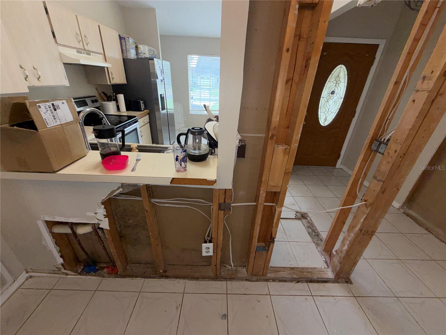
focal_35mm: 14
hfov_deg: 102.1
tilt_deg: -27.1
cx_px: 223
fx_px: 180
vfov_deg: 85.7
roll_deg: -1.9
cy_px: 168
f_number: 2.2
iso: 64
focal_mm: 2.22
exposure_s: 1/120
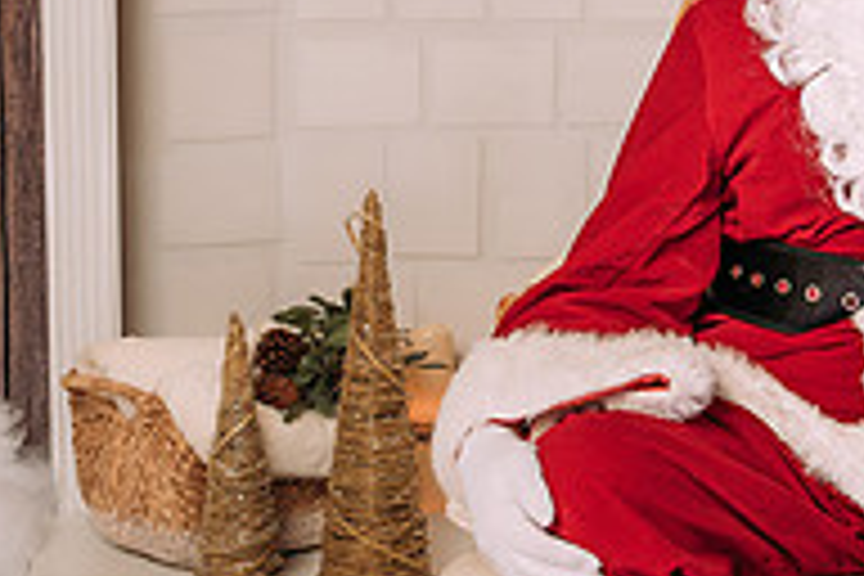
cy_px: 198
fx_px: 2760
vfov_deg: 11.9
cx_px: 572
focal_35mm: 115
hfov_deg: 17.7
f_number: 5
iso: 100
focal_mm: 35
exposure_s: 1/100
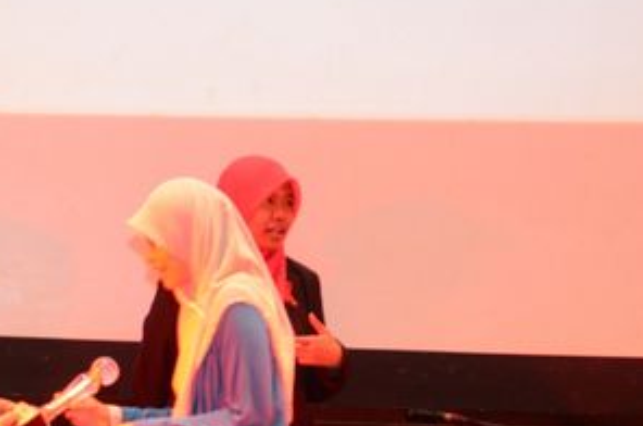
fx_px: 2745
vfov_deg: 8.8
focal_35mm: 154
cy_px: 411
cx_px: 80
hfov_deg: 13.3
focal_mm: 38
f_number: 3.2
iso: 1600
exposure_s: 1/60
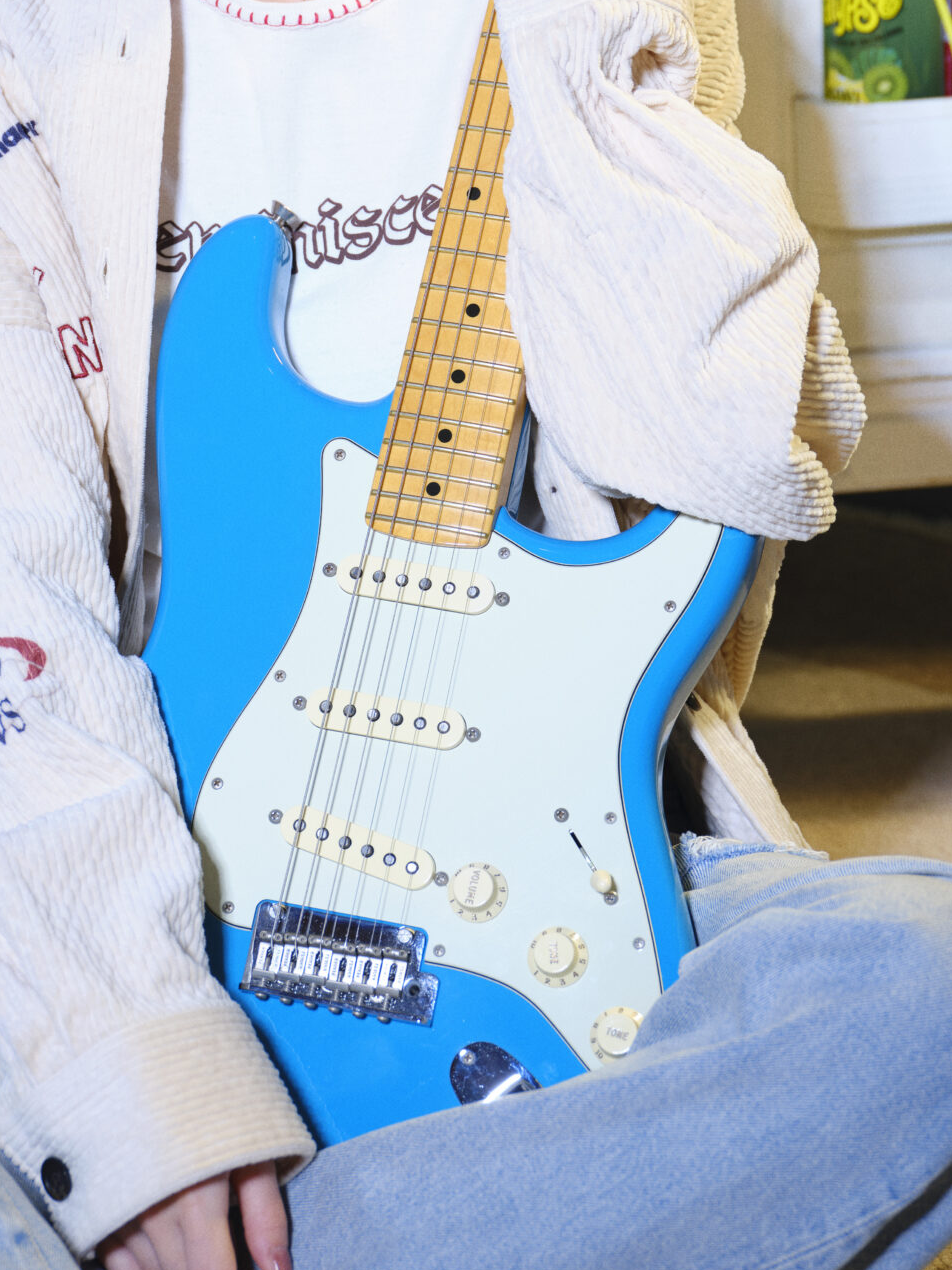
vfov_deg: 15.7
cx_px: 446
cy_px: 244
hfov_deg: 11.9
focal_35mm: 125
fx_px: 4585
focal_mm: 78
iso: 160
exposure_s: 1/125
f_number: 5
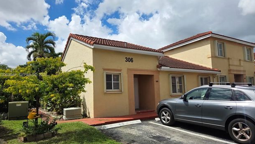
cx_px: 128
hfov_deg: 71.9
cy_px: 75
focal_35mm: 26
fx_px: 176
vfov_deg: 44.4
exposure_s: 1/7599
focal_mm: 5.4
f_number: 1.8
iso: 80
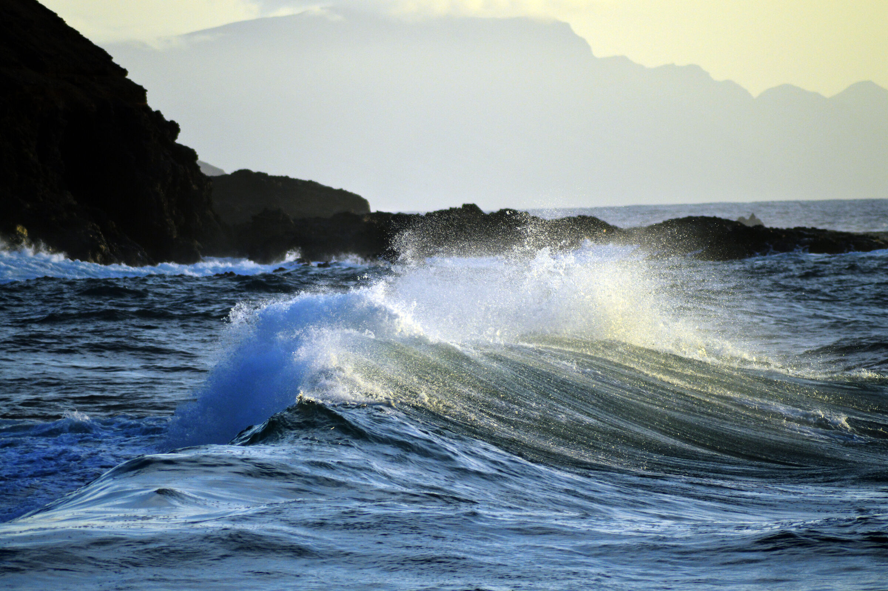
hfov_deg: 4.6
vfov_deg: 3.0
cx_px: 444
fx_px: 11091
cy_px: 296
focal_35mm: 450
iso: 400
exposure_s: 1/1600
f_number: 5.6
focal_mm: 300
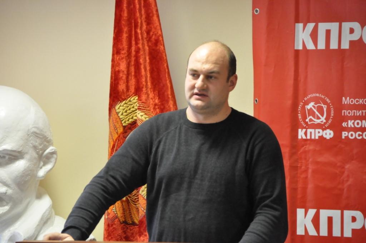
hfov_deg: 7.4
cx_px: 183
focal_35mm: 278
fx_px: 2818
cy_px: 122
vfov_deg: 4.9
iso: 3200
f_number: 6
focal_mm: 185
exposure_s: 1/40
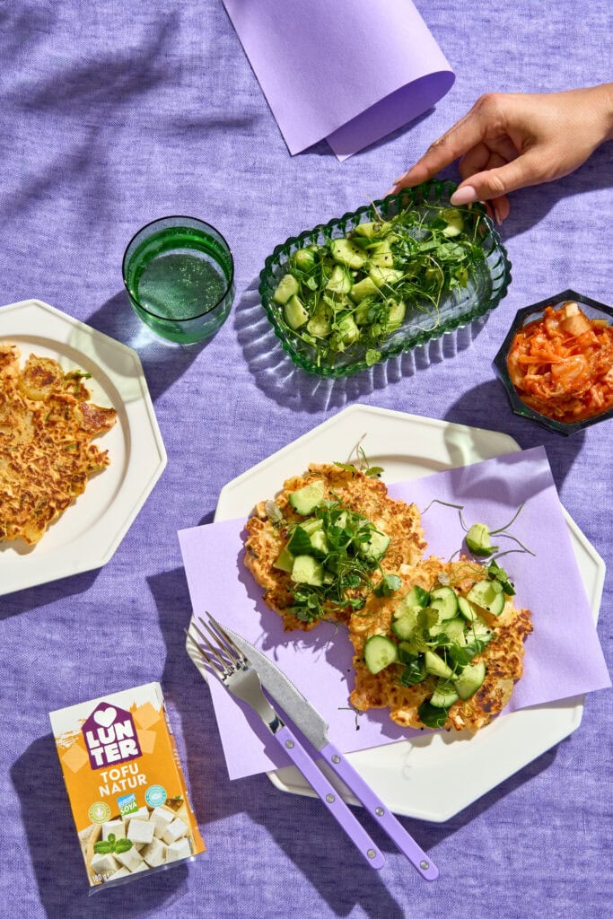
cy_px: 460
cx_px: 306
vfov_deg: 36.2
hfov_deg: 24.6
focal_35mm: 55
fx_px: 1404
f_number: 13
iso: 320
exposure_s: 1/125
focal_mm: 55
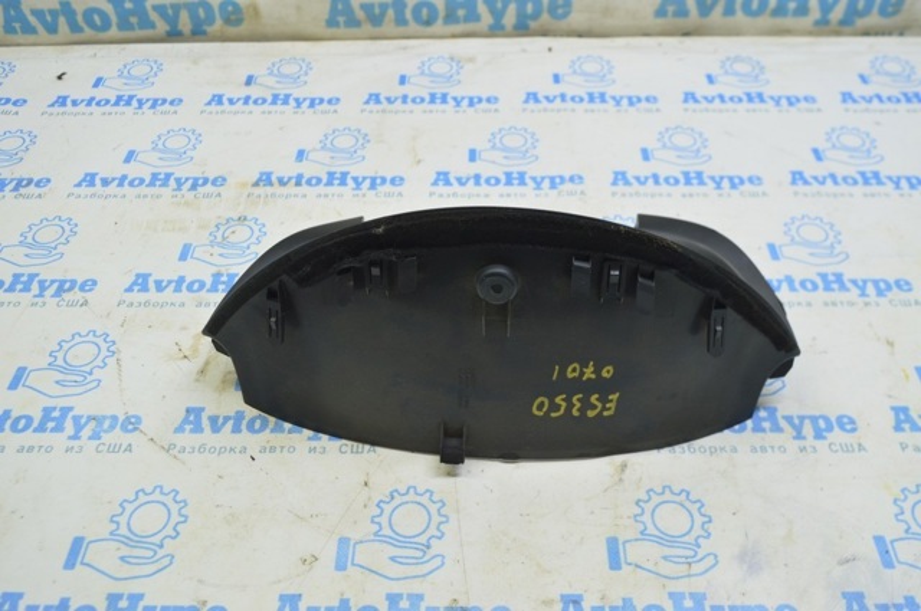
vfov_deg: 39.9
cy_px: 306
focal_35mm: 33
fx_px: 843
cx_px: 460
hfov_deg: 57.3
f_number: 5.6
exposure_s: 1/20
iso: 400
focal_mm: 22
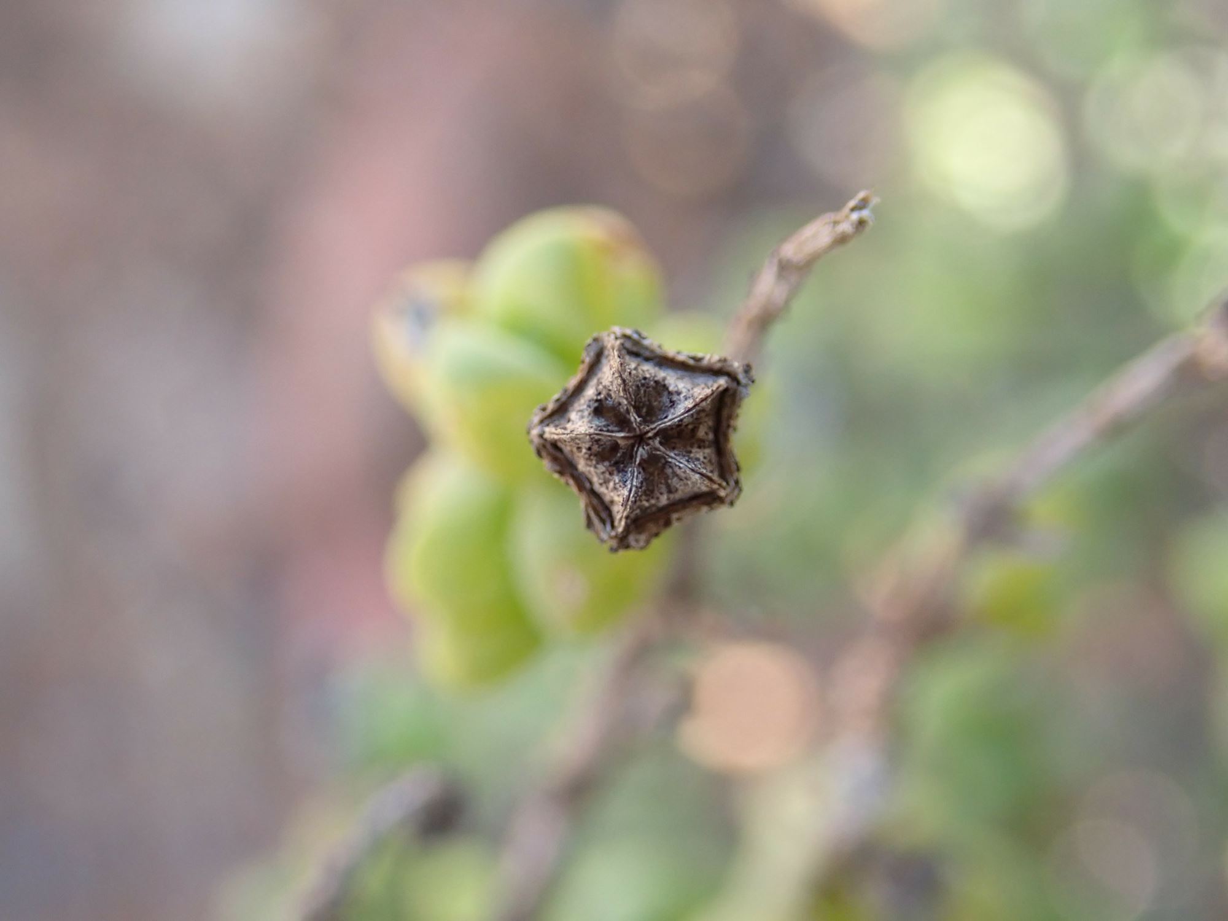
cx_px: 614
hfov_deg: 36.2
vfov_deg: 27.5
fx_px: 1880
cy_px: 460
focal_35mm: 53
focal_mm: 9.61
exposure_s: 1/200
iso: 320
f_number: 3.4
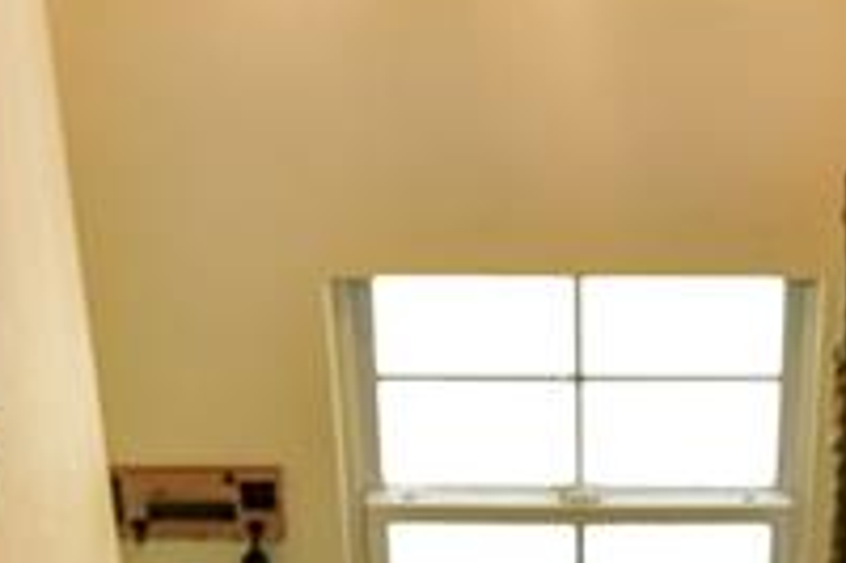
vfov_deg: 10.6
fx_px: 2888
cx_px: 613
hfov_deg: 16.6
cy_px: 933
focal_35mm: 123
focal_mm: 24
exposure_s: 1/100
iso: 800
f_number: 5
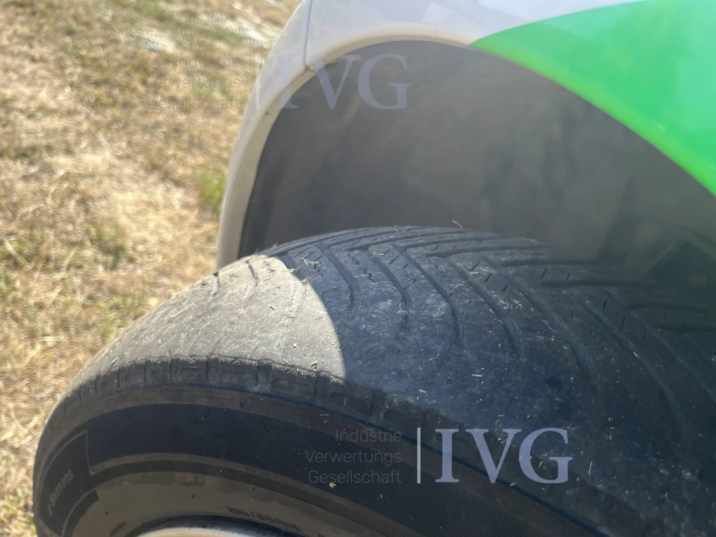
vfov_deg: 53.1
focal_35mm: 26
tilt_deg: -26.1
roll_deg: -24.6
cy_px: 268
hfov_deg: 67.3
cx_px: 358
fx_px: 538
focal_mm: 5.1
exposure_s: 1/1036
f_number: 1.6
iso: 50
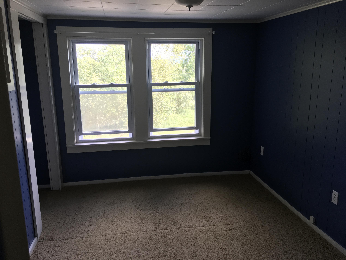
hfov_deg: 61.7
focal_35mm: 29
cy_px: 130
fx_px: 290
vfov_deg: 48.2
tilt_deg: -12.3
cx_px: 173
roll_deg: +1.2
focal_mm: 4.15
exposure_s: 1/60
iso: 32
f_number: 2.2
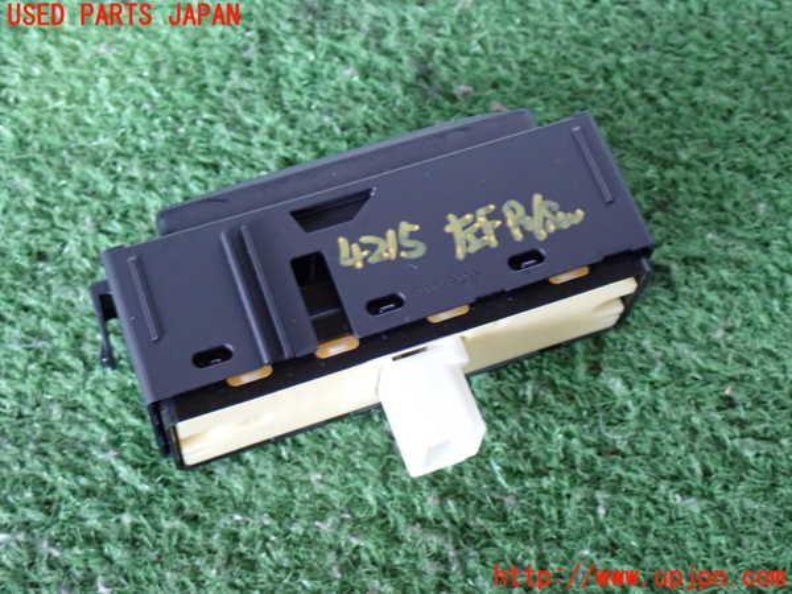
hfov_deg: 33.2
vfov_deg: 25.2
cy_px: 297
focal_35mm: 58
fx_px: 1327
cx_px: 396
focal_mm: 10.35
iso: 800
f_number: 3.5
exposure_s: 1/15
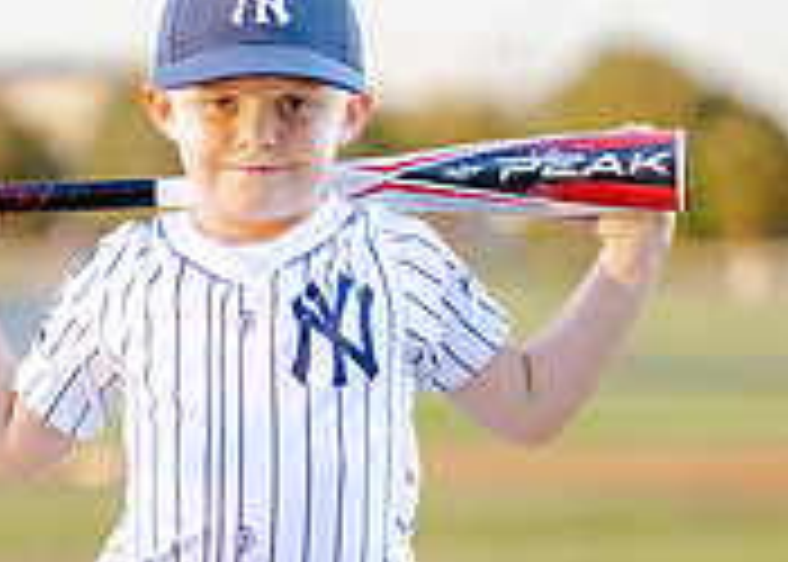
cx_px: 235
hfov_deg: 8.9
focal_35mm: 225
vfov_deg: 6.4
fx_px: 5035
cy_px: 579
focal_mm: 50
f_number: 1.2
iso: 250
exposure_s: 1/1600
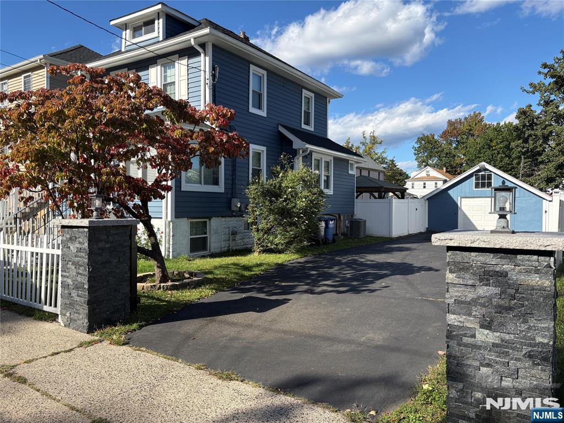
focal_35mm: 26
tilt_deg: -1.6
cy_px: 212
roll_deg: -0.2
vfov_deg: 53.1
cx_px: 282
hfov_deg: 67.3
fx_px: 424
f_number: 1.6
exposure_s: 1/2639
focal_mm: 5.96
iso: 50
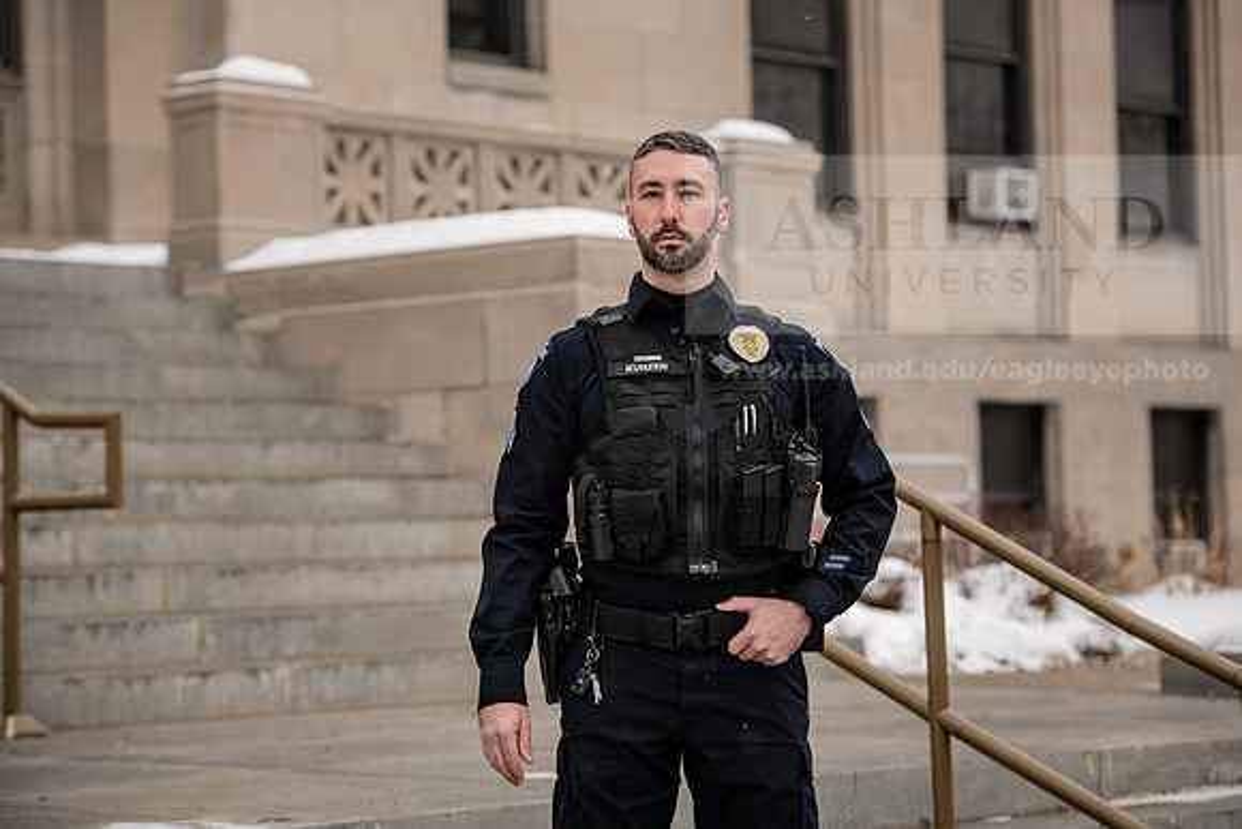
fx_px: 3796
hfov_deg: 18.6
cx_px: 621
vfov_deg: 12.5
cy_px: 414
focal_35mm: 110
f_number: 4
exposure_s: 1/500
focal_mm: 110
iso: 125
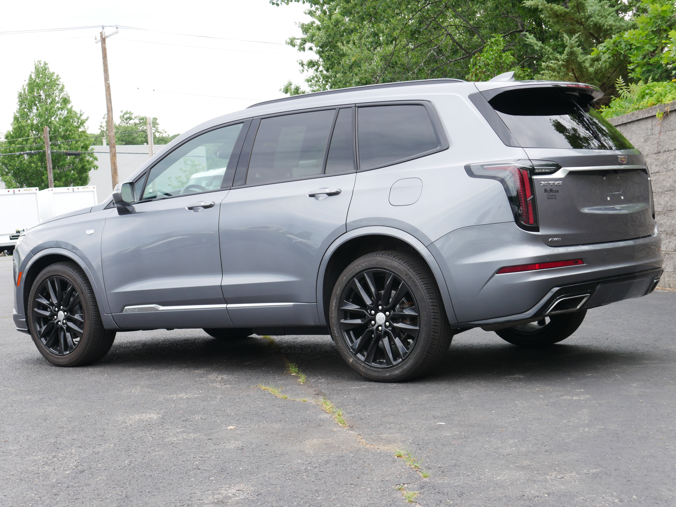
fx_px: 1250
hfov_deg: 30.3
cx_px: 338
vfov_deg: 22.9
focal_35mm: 64
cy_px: 254
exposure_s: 1/160
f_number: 5.4
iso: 200
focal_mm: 32
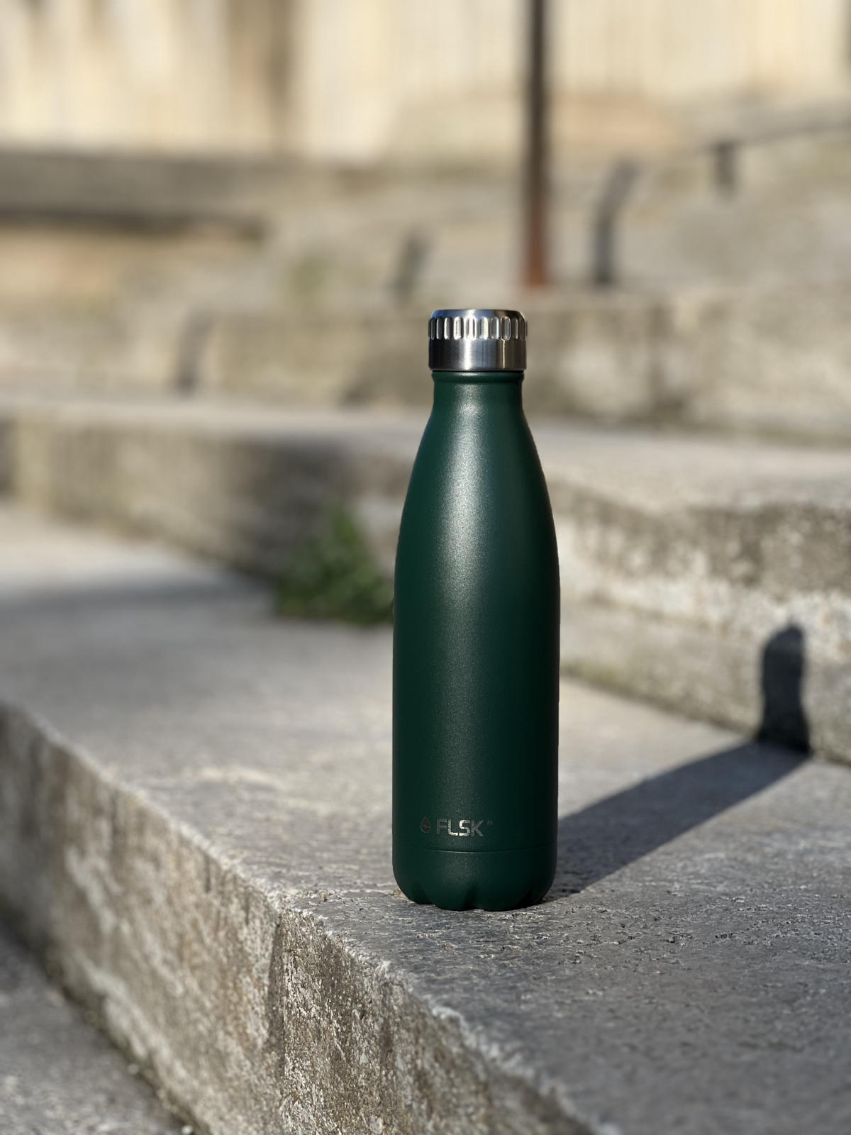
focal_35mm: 77
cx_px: 426
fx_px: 2524
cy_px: 568
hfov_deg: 19.1
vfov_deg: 25.3
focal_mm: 9
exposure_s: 1/531
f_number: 2.8
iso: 32
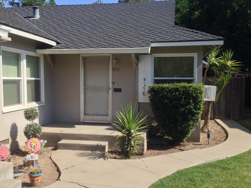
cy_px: 104
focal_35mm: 38
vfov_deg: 37.7
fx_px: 275
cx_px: 121
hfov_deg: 49.0
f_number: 2.4
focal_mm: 4.12
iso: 50
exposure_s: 1/1323
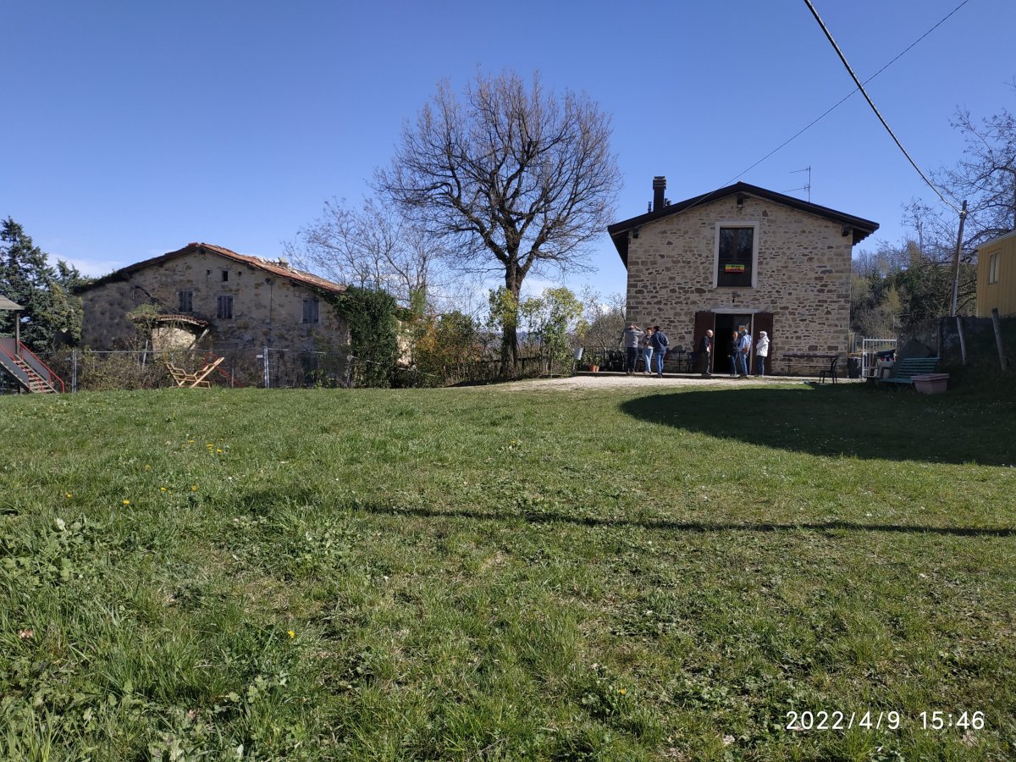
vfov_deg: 56.8
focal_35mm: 24
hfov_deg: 71.6
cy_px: 381
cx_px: 508
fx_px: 704
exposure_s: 1/1687
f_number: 1.9
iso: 100
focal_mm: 3.94
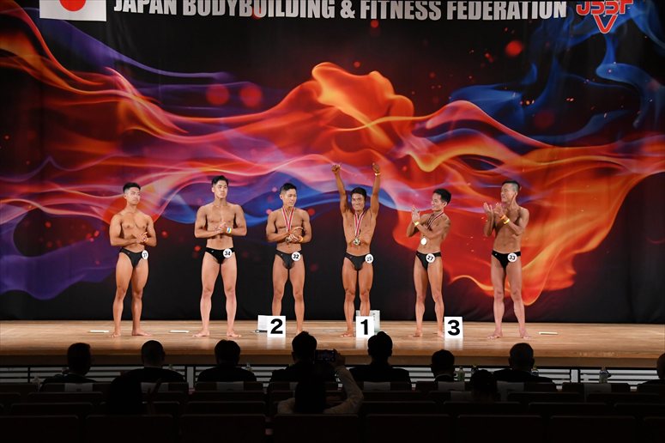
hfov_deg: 21.9
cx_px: 332
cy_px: 222
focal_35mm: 93
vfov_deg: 14.7
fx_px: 1717
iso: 3200
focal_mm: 62
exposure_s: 1/400
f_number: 5.6
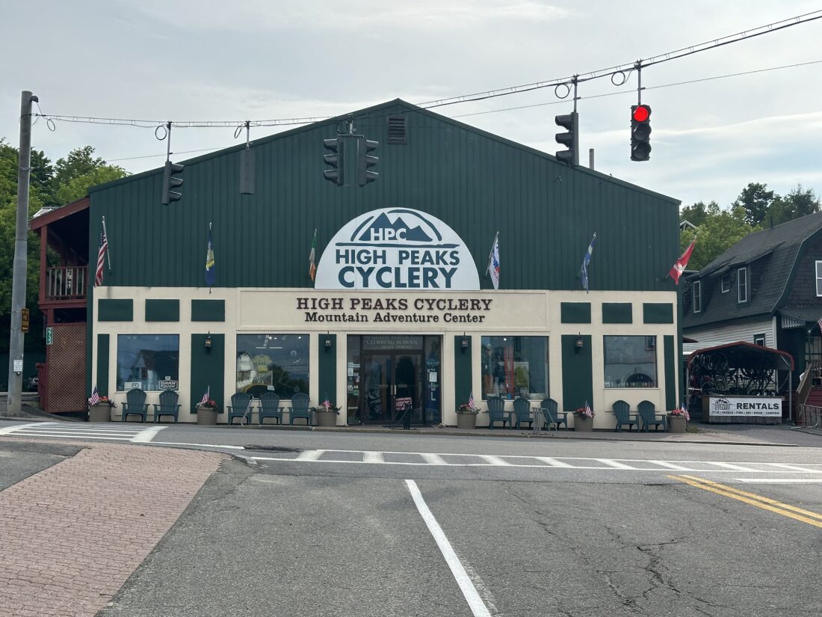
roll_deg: +0.3
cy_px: 308
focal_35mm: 48
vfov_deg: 30.3
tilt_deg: +5.7
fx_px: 1140
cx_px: 411
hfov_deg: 39.7
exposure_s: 1/2890
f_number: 1.78
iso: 64
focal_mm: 6.86
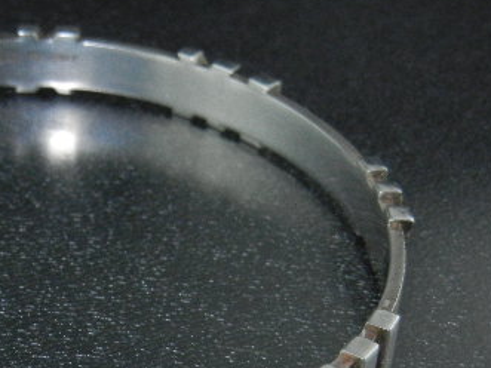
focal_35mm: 114
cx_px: 36
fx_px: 1616
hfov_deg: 17.0
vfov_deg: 12.9
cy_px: 310
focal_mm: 10.6
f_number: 8
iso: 800
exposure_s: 1/30
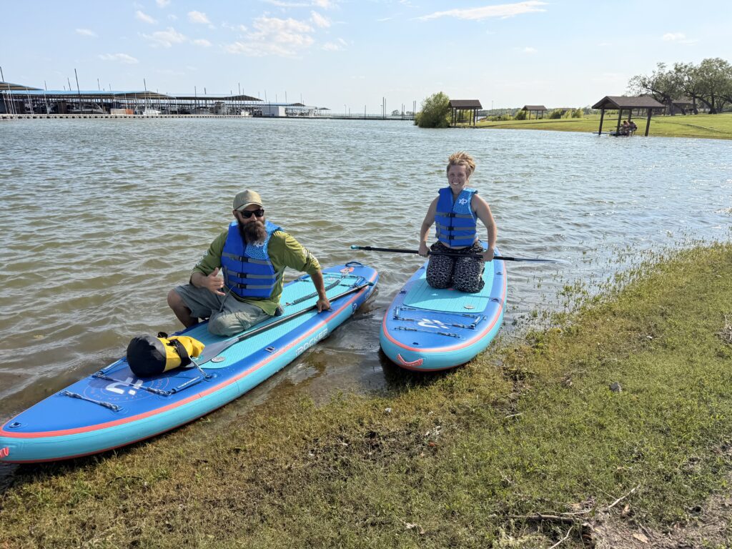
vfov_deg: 56.8
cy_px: 274
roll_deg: -1.7
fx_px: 508
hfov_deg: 71.6
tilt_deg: -16.7
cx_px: 366
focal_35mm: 24
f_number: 1.78
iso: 80
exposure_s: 1/5714
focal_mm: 6.76
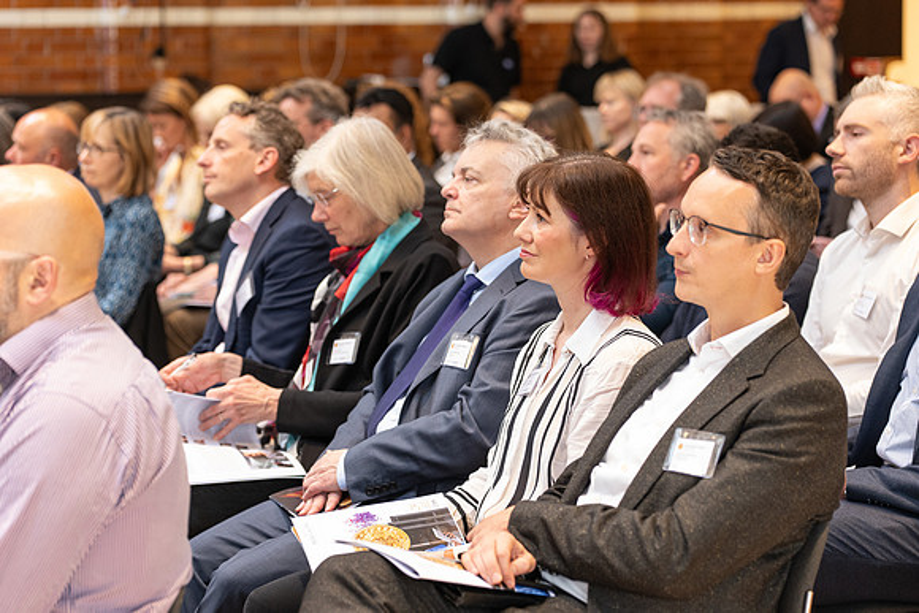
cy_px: 306
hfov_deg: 20.4
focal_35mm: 100
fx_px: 2553
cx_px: 460
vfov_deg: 13.7
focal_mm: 100
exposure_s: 1/100
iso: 2500
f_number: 3.5
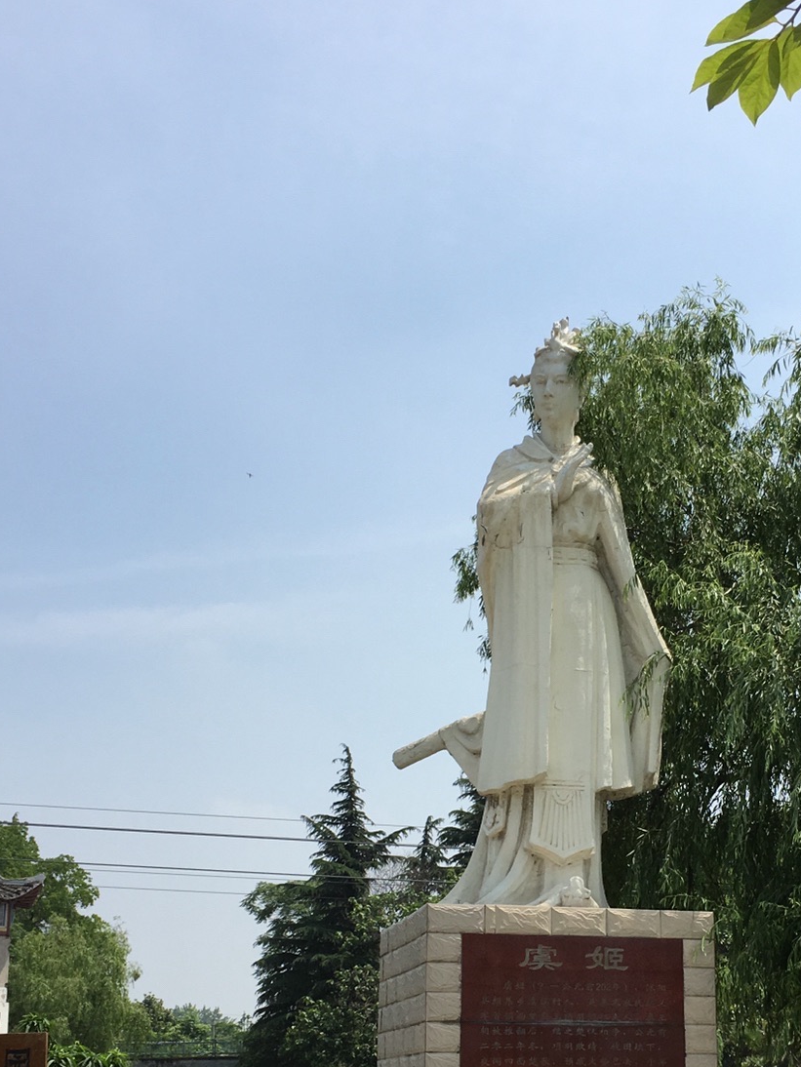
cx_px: 548
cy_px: 771
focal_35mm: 53
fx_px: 1635
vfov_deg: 35.5
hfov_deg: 27.3
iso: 25
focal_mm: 4.15
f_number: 2.2
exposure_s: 1/1570
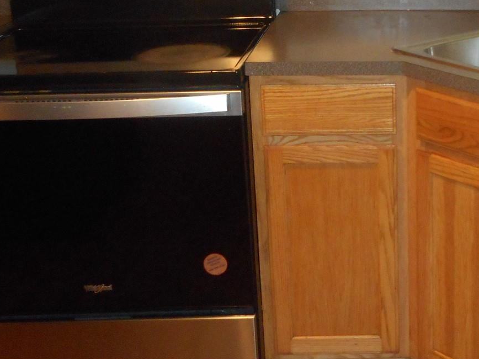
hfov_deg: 31.2
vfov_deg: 24.4
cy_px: 67
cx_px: 433
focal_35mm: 59
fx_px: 816
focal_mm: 4.5
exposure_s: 1/25
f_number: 3.7
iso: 400
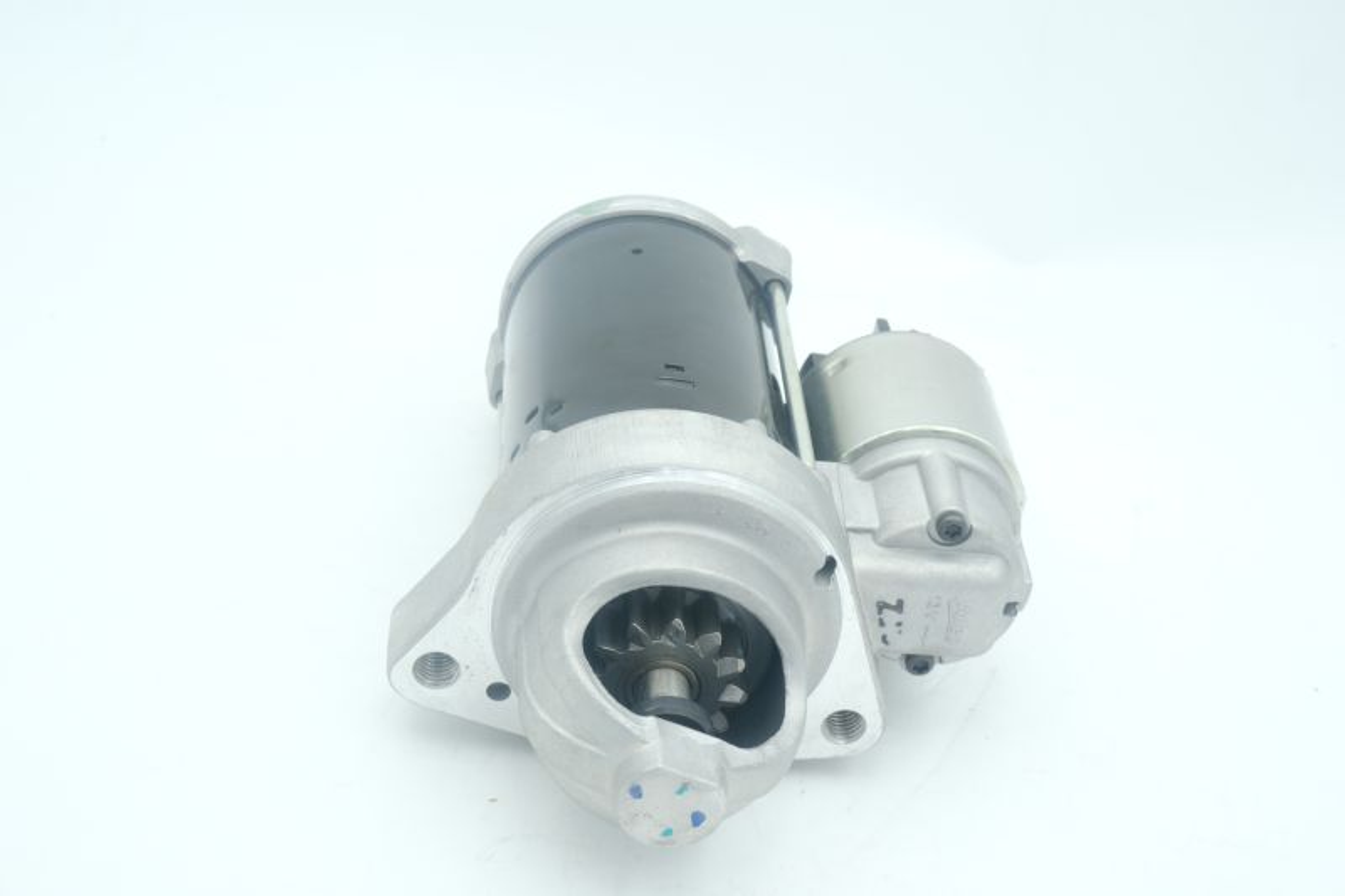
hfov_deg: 35.6
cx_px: 672
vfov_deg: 24.2
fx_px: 2092
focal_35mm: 56
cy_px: 448
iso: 200
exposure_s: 1/20
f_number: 11
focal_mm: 37.4
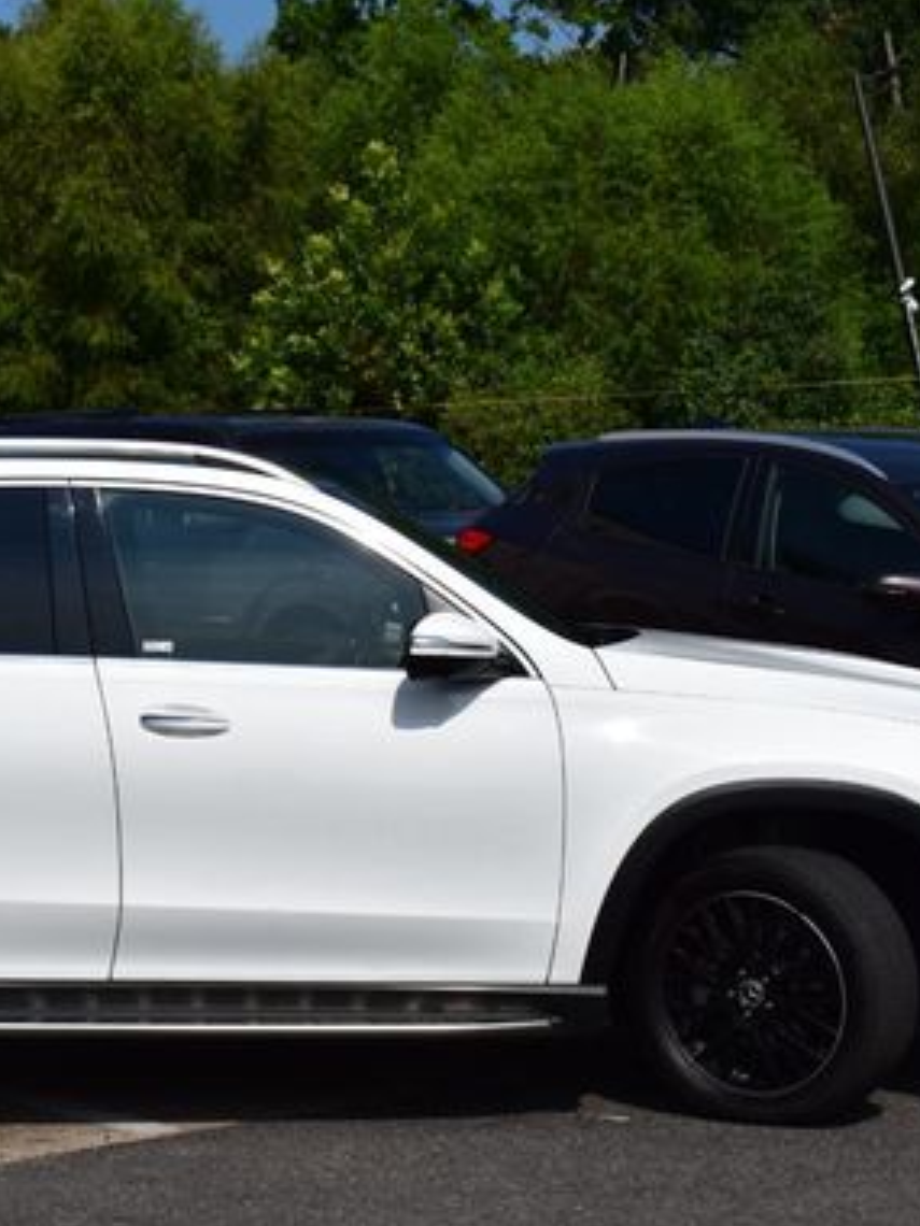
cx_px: 190
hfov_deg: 15.2
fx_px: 3437
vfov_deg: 20.2
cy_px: 681
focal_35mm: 97
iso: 200
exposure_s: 1/800
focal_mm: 40
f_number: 13
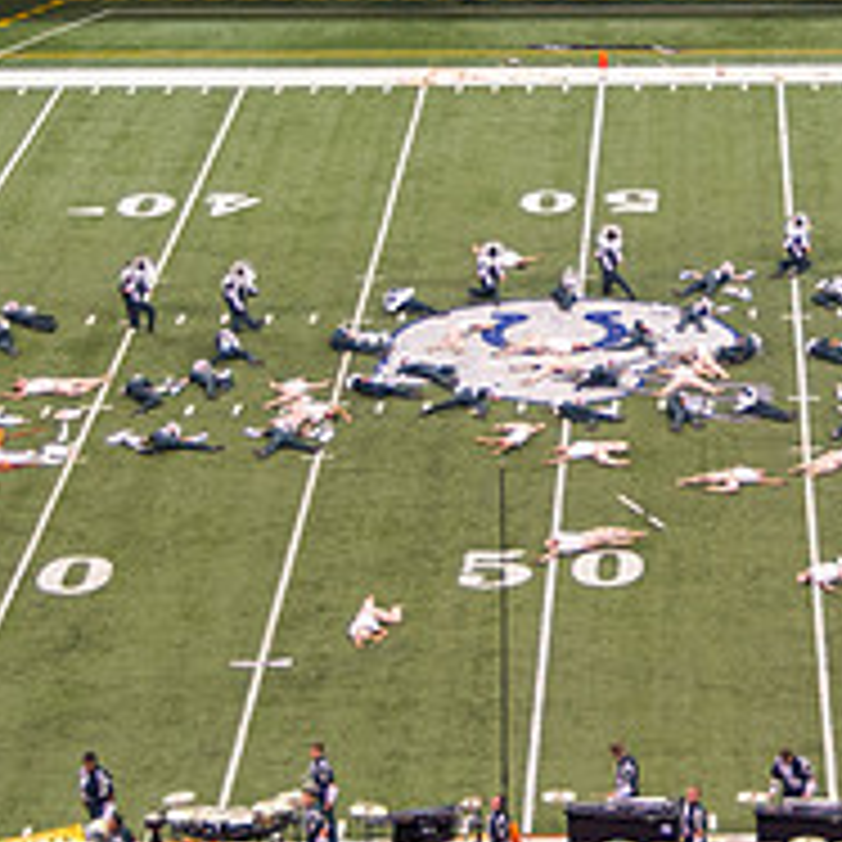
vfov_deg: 11.2
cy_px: 289
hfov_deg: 11.0
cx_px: 985
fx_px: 4293
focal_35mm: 156
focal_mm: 38
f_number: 4.2
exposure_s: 1/200
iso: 720
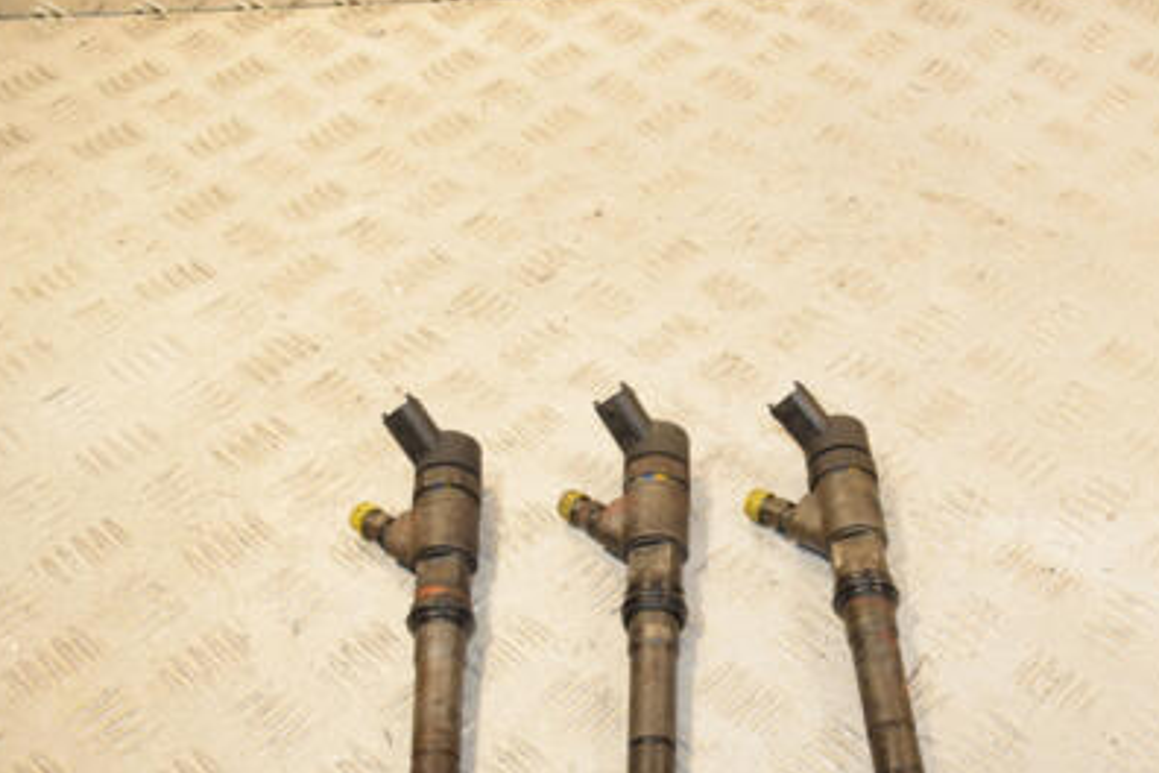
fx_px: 1610
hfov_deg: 39.1
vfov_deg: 26.8
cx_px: 790
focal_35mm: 50
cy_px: 521
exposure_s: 1/200
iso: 800
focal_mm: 22
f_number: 5
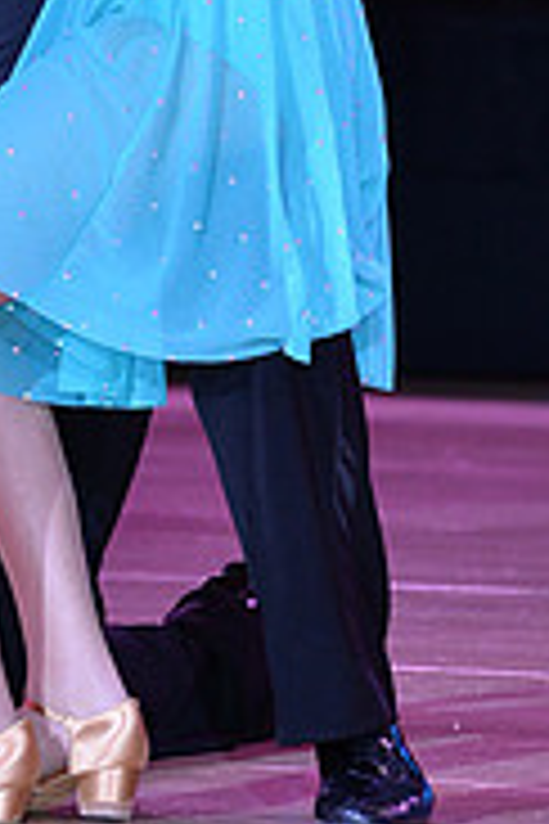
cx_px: 88
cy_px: -239
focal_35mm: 586
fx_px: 13404
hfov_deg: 2.3
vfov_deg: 3.5
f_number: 5
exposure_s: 1/250
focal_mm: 185
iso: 2000
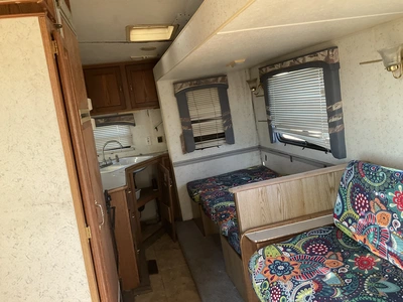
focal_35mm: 29
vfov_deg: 48.2
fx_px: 338
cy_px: 151
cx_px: 202
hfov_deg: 61.7
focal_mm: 3
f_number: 1.8
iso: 64
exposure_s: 1/110
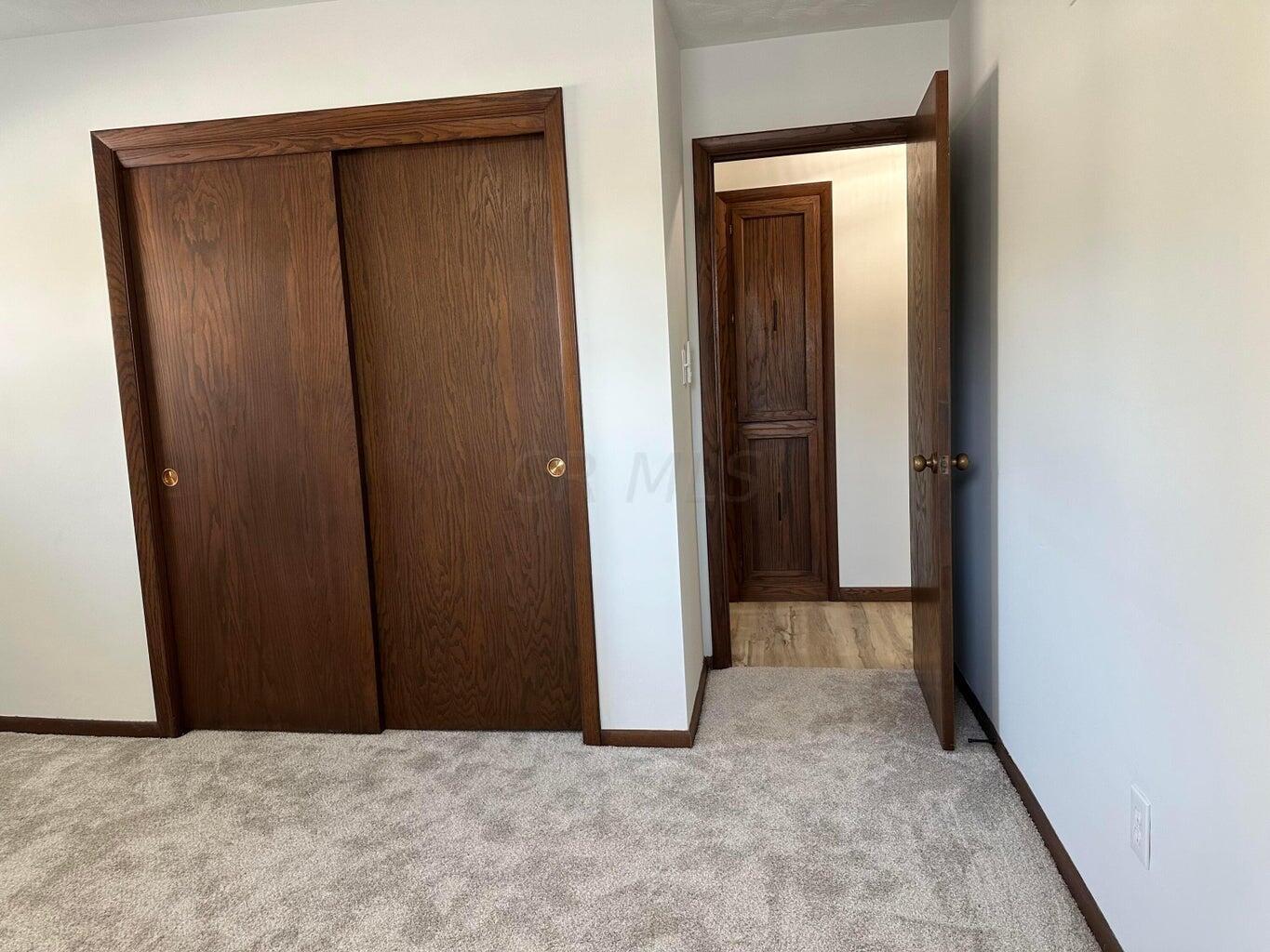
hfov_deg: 71.6
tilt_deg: -7.4
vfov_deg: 56.8
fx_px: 881
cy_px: 476
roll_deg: +2.9
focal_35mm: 24
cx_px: 635
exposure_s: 1/60
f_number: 1.78
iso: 160
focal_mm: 6.86
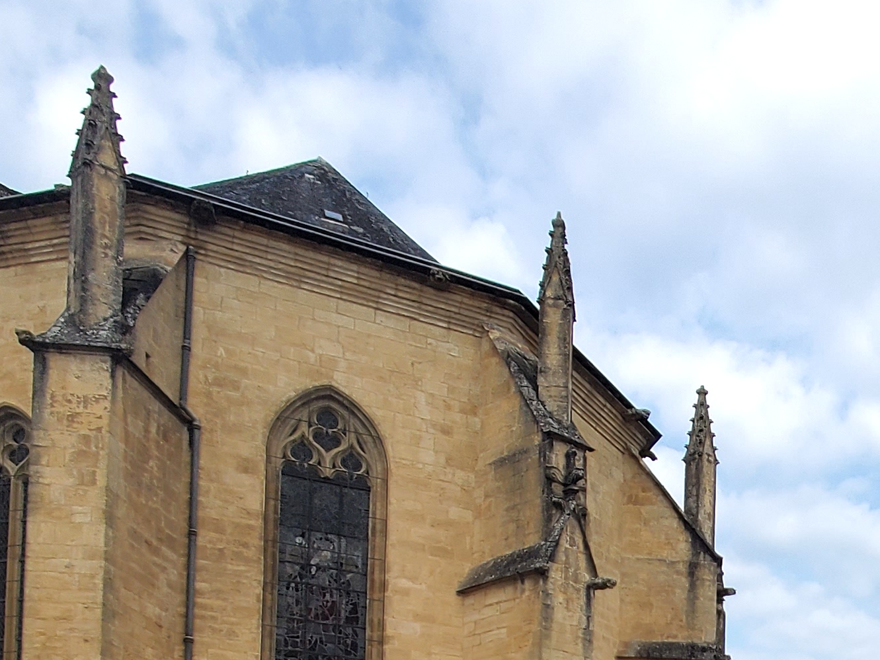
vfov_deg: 26.3
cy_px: 902
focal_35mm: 45
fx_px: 1144
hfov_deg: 36.7
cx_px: 925
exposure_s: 1/628
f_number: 2.2
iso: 50
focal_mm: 1.8
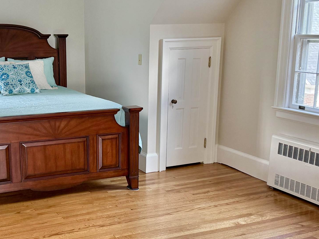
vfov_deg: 28.5
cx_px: 101
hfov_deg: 37.0
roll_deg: +0.3
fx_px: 470
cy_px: 140
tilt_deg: -14.2
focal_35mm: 51
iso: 320
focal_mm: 6.76
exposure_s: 1/120
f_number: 1.78
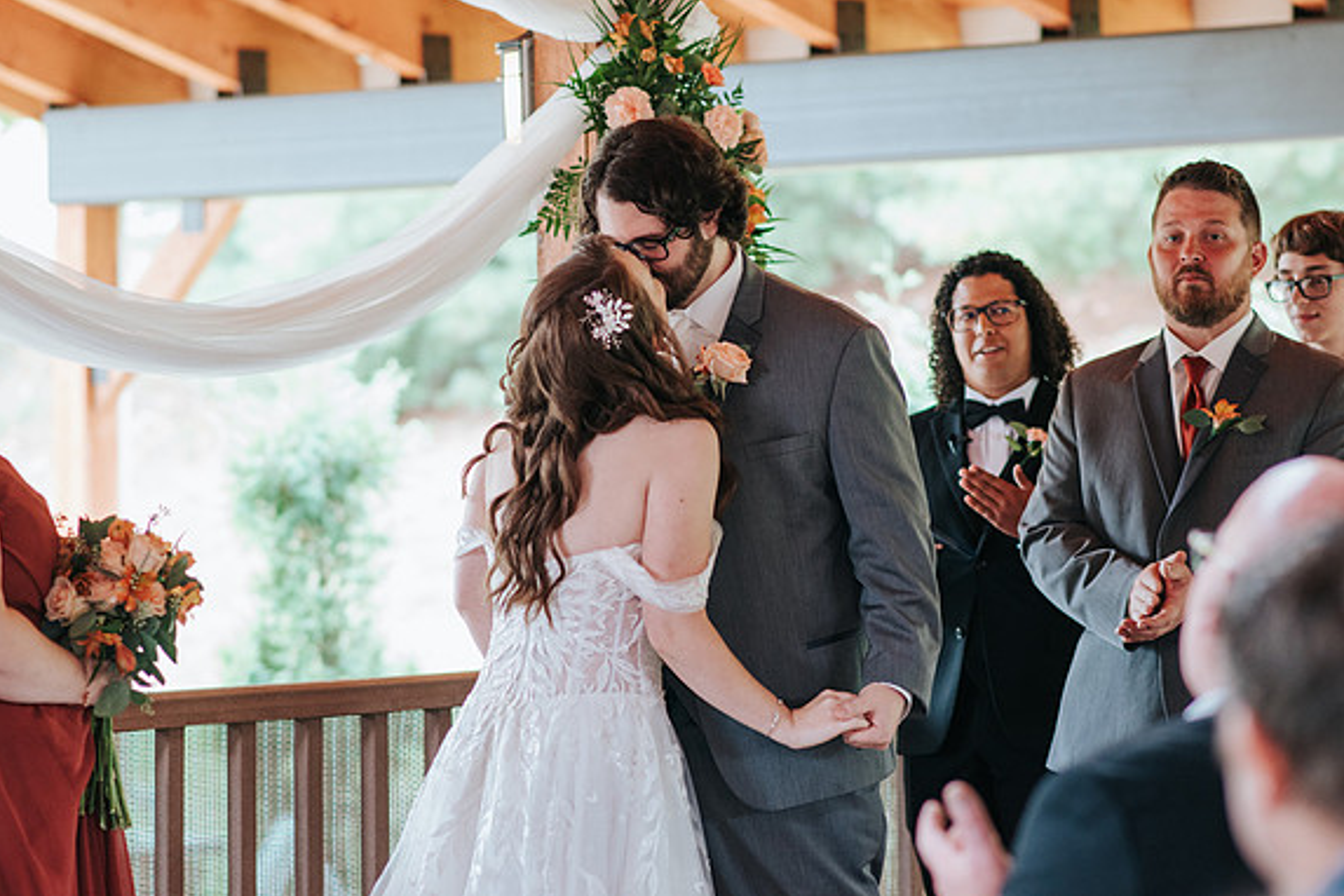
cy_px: 447
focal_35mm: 129
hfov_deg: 15.9
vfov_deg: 10.6
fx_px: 4816
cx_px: 673
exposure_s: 1/250
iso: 800
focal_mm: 85
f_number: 2.8
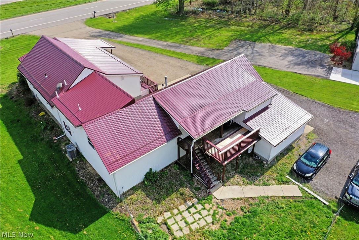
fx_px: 279
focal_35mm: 28
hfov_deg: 65.5
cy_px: 120
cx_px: 180
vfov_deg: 46.4
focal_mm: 10.26
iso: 100
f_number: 5.6
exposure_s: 1/400
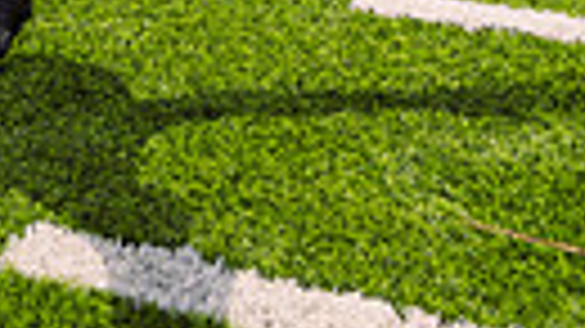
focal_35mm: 116
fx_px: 1799
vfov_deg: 8.7
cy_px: -634
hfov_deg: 17.8
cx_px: -54
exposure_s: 1/250
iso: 50
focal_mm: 32
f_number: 7.1
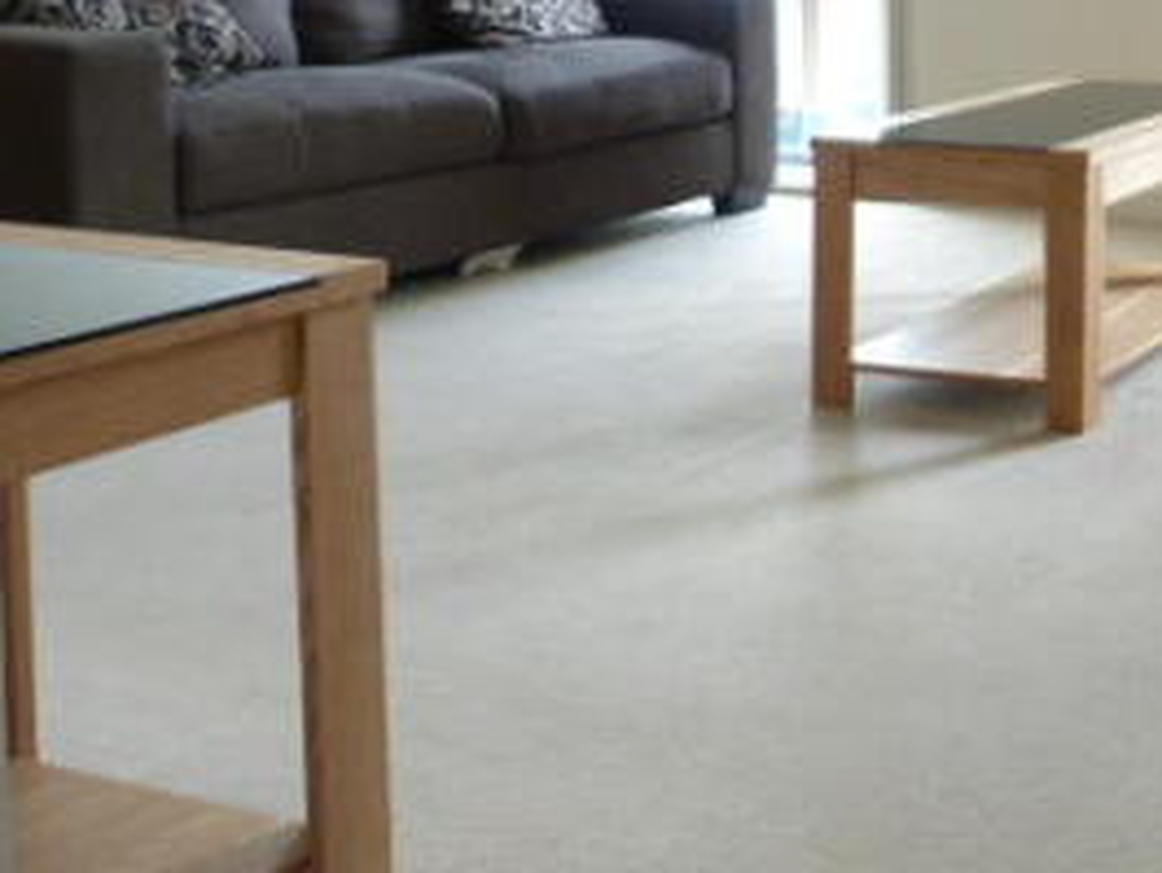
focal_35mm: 55
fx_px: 1847
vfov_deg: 25.3
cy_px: 7
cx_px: 1274
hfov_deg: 31.1
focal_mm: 4.5
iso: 250
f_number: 2.8
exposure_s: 1/60
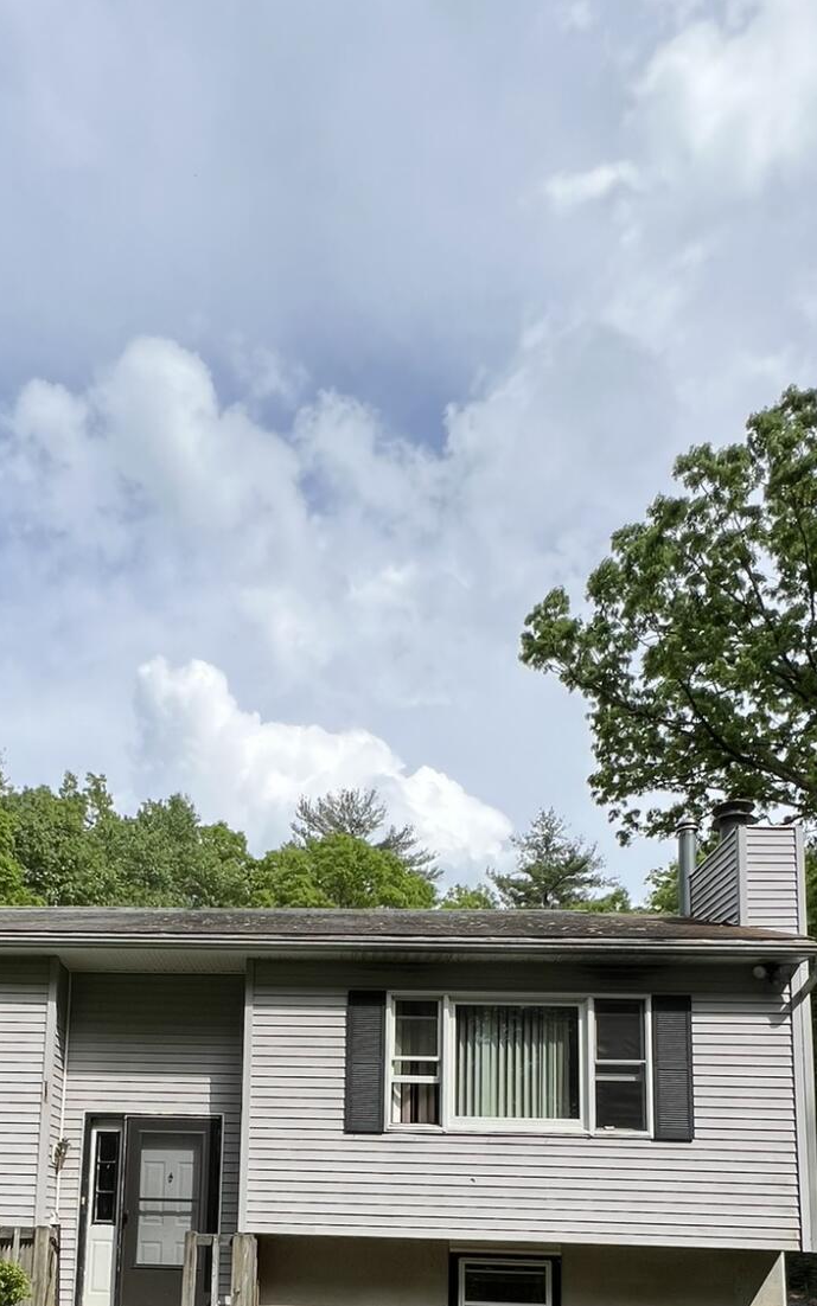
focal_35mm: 25
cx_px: 256
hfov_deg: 48.3
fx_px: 890
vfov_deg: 63.2
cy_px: 1125
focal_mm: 1.57
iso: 32
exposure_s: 1/1647
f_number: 1.8
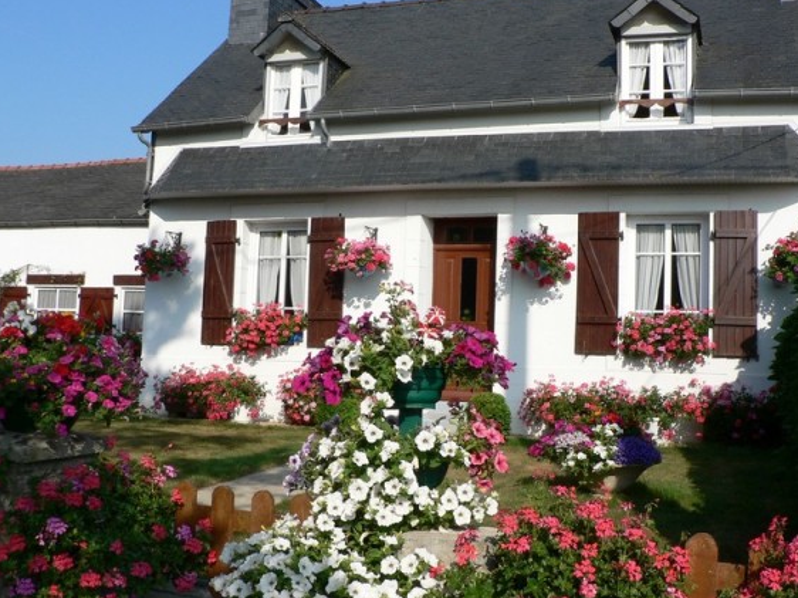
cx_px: 442
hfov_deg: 45.7
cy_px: 305
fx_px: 945
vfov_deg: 35.1
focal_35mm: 41
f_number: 5
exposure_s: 1/400
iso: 80
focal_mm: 6
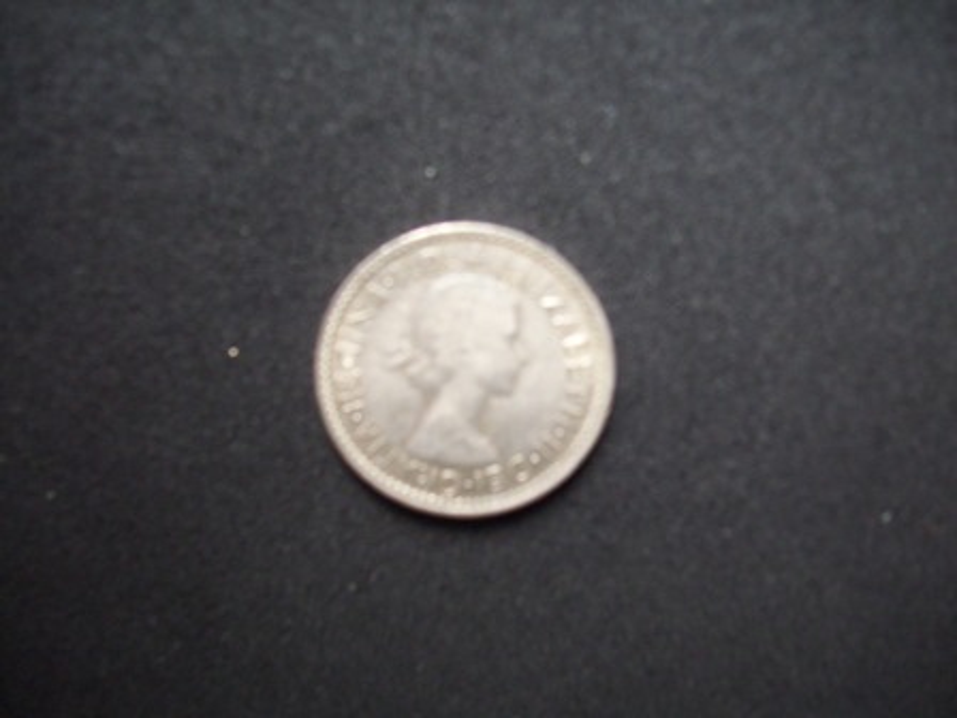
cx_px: 478
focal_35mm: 34
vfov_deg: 41.8
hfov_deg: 54.0
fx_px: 940
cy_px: 359
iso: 160
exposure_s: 1/8
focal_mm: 5.7
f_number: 2.9
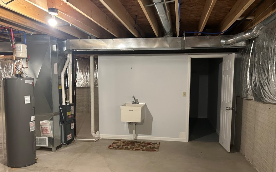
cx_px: 133
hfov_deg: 59.6
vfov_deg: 39.3
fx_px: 241
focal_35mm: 32
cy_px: 100
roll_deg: +0.9
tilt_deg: -5.0
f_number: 1.5
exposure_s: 1/60
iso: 400
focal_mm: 5.7
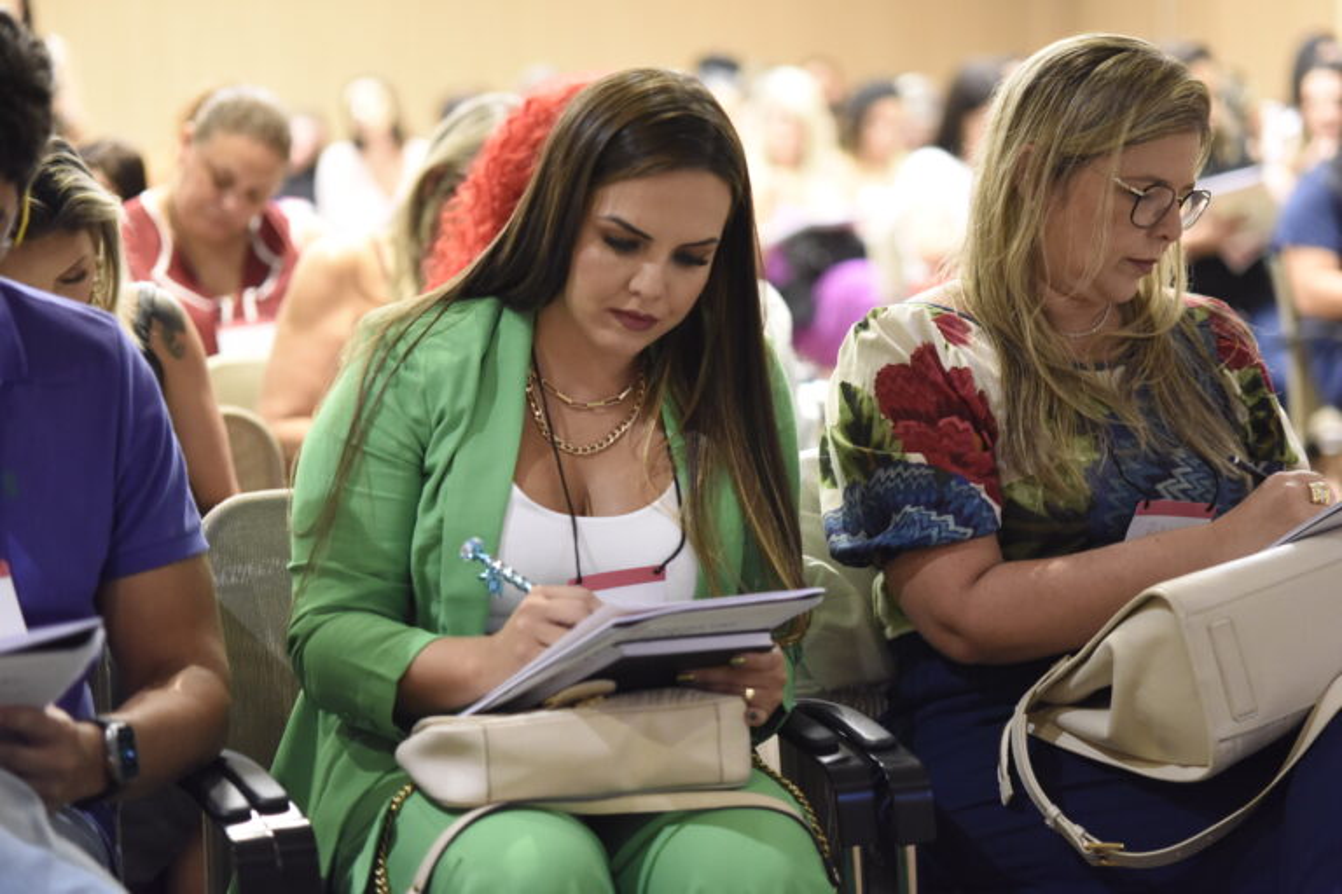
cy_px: 447
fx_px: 3914
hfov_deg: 19.5
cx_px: 671
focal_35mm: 105
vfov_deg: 13.0
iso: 5000
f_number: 3.3
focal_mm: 105
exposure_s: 1/30
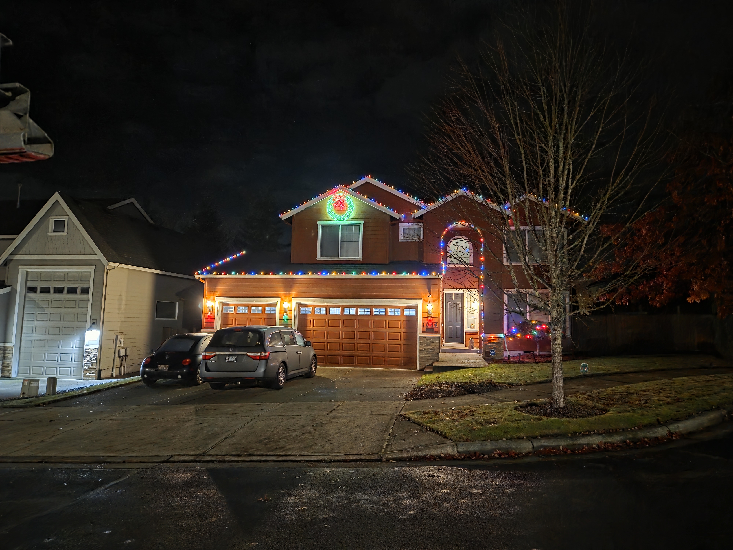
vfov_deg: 58.9
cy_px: 275
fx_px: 487
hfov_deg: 73.9
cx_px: 366
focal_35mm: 23
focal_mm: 5.4
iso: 2000
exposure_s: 1/15
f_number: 1.8
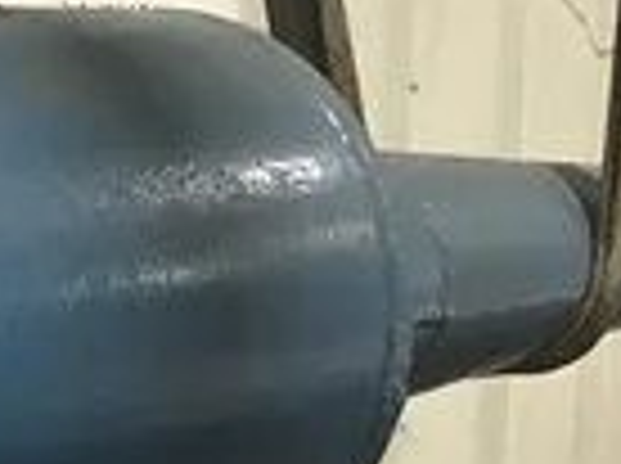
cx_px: -158
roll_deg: +0.3
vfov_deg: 16.1
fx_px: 1612
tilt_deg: -9.2
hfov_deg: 20.2
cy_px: 446
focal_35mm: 90
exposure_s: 1/20
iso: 200
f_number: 2.4
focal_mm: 3.3
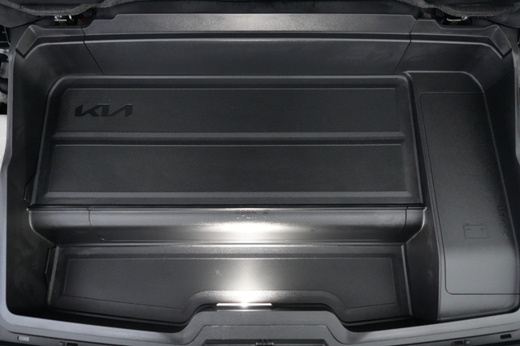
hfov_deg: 65.5
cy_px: 173
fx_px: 404
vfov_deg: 46.4
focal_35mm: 28
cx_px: 260
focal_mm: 28
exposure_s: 1/100
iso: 12800
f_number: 2.8
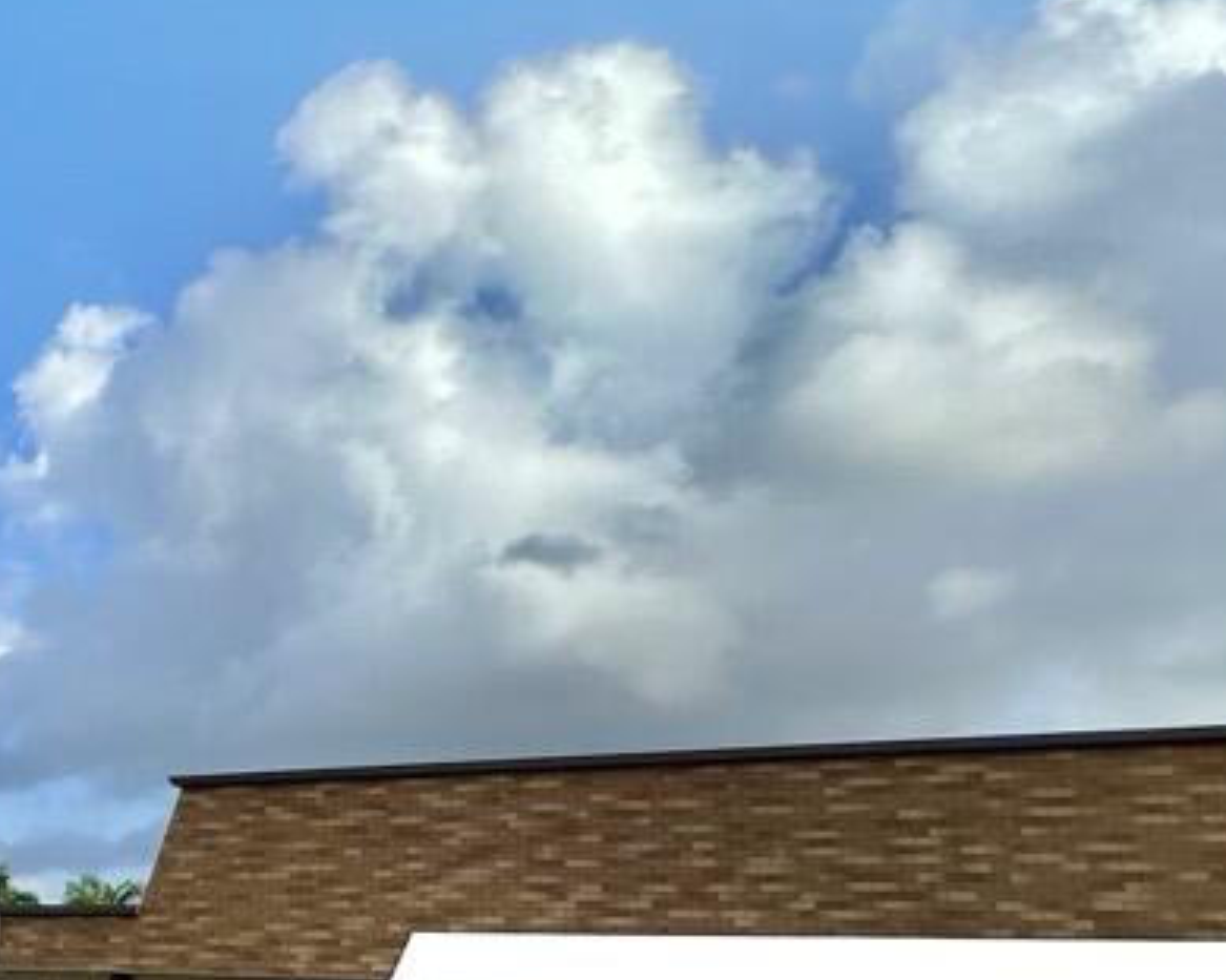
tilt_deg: +7.6
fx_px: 1632
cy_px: 766
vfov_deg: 32.6
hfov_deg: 29.7
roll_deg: -2.3
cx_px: -492
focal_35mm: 45
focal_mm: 2.22
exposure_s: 1/2053
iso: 50
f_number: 2.2
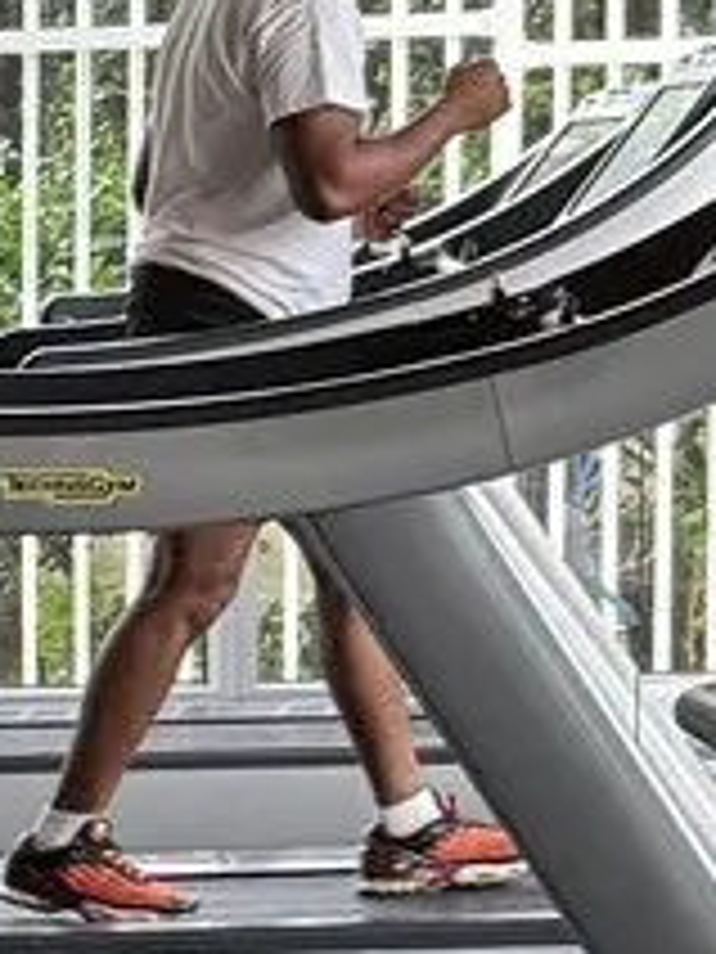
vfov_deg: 10.9
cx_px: -1283
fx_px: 4992
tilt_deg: -6.2
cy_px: 778
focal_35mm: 181
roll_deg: +1.4
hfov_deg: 7.4
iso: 160
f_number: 1.78
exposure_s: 1/120
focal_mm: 6.76
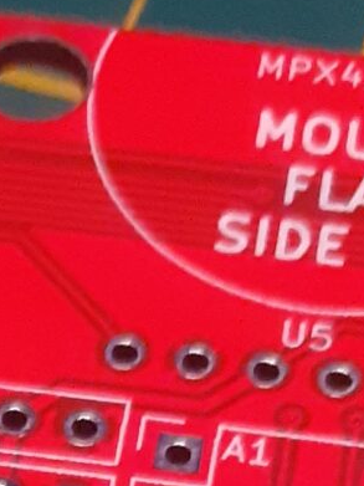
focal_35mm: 177
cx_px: -383
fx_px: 2483
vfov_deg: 9.7
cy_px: 1234
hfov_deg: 8.0
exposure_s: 1/50
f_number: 1.9
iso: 250
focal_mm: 3.6
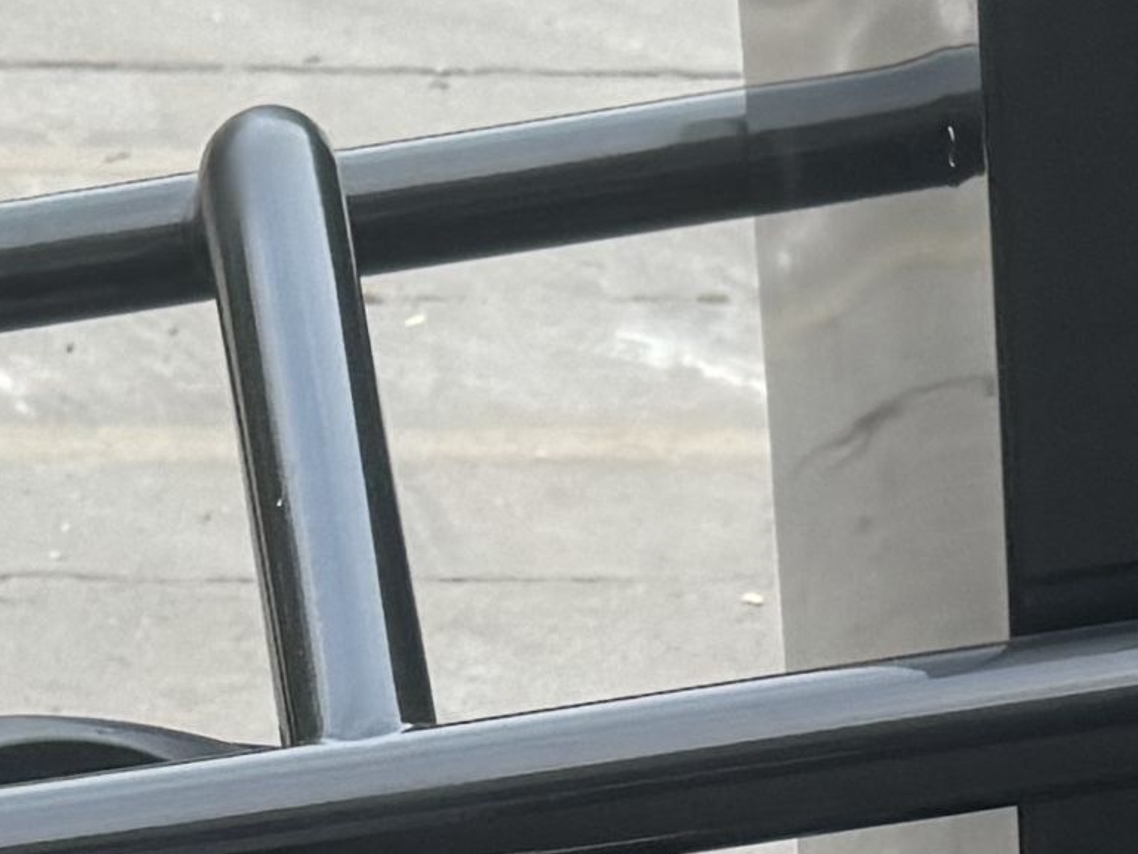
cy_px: 2315
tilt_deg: -35.3
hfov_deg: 11.0
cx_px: -103
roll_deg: -3.6
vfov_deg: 7.6
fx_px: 5854
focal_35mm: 178
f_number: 1.78
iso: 100
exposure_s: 1/121
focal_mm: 6.86
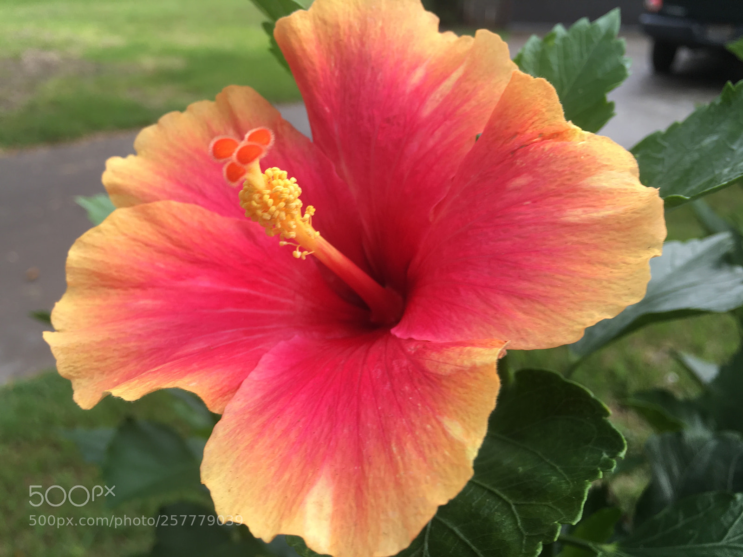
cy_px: 278
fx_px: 622
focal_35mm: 29
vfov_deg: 48.2
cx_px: 372
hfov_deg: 61.7
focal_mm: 4.15
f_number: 2.2
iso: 25
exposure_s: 1/146
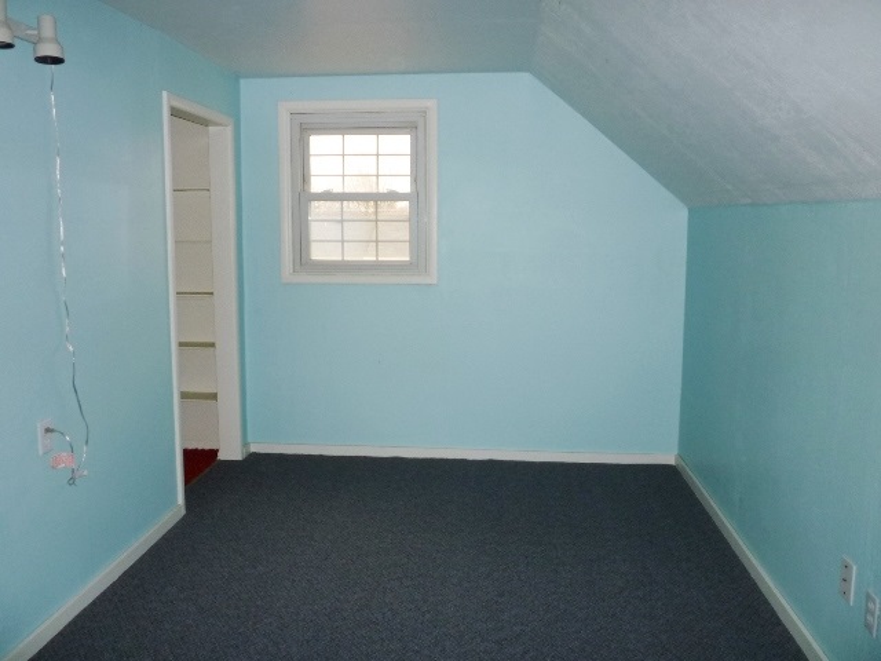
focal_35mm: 29
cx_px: 440
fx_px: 738
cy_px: 330
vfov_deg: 48.2
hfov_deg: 61.7
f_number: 3.3
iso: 160
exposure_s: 1/30
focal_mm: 5.2
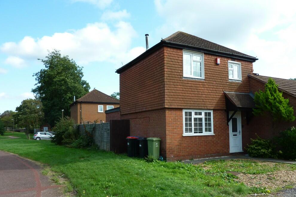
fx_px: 222
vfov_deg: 47.7
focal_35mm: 27
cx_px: 153
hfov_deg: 67.4
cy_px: 115
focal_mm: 4.1
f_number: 4
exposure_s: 1/250
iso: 80
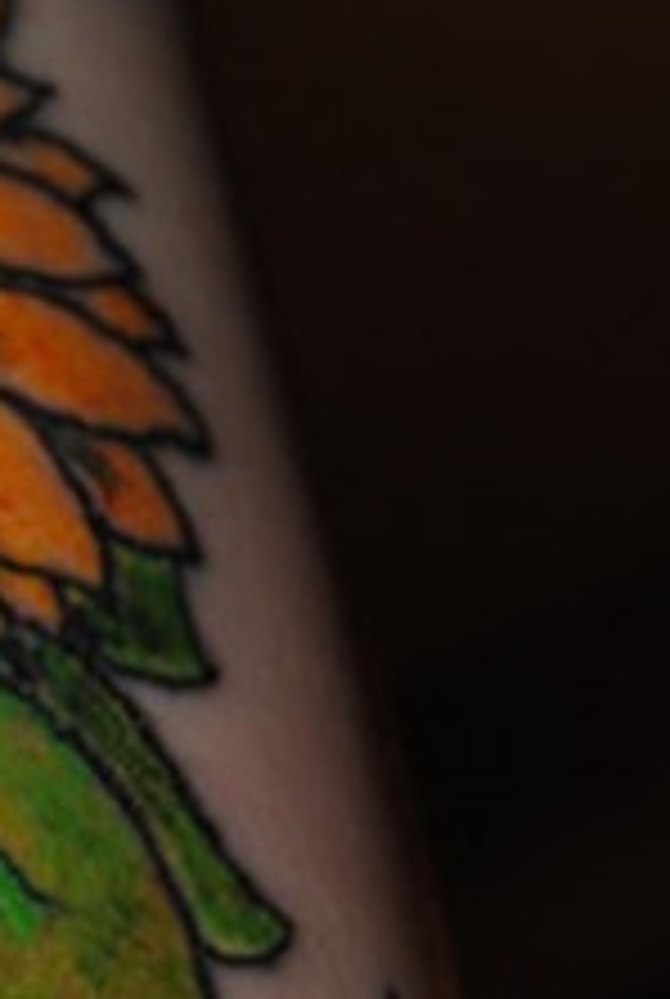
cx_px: -400
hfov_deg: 10.0
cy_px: 639
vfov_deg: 15.4
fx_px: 3695
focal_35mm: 133
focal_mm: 24
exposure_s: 1/60
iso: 140
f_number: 4
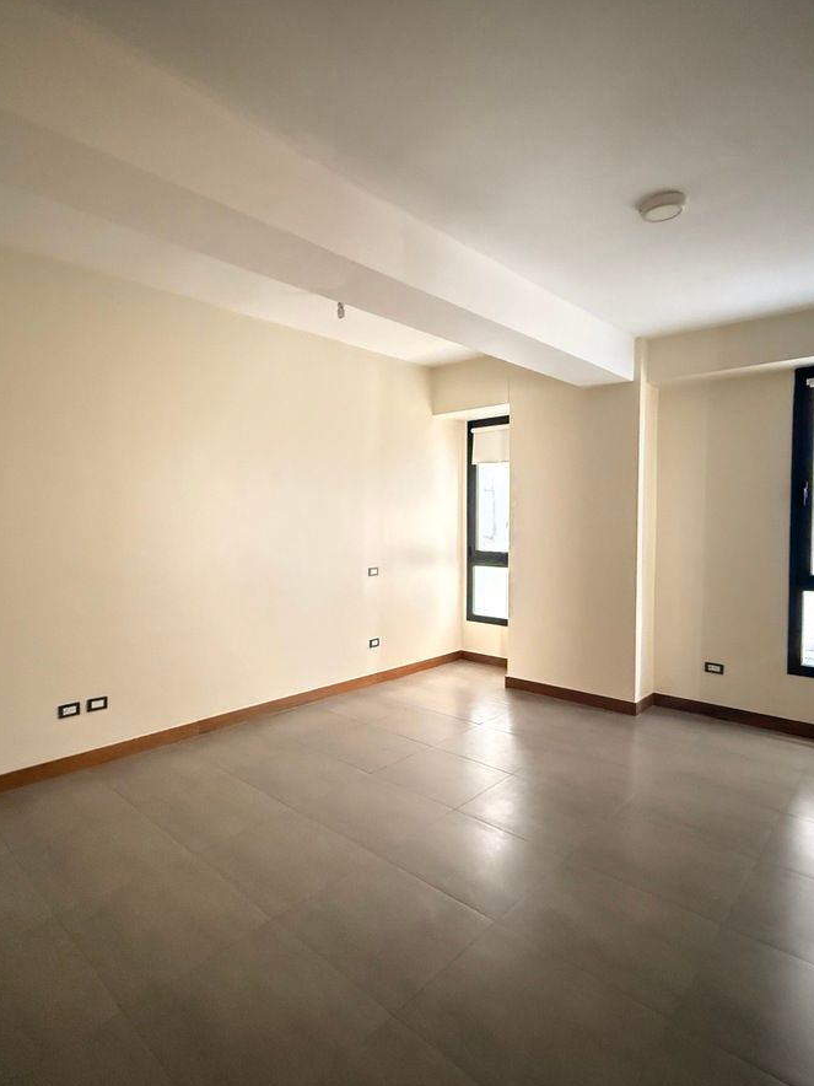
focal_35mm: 19
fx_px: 596
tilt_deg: -2.0
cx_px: 338
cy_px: 541
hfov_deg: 68.2
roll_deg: -0.6
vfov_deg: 84.7
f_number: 2.2
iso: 1600
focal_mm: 2.22
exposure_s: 1/40
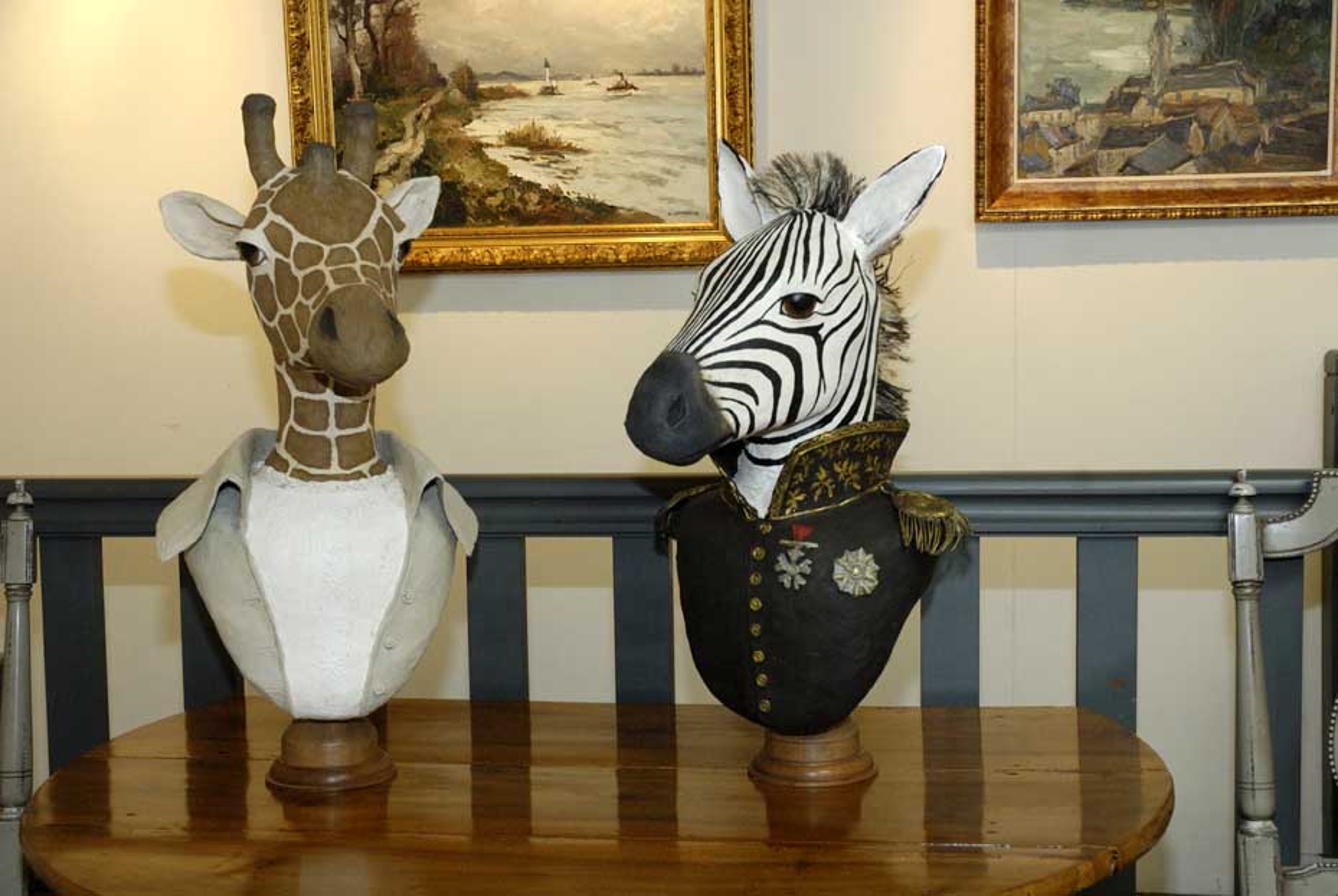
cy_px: 448
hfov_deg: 37.8
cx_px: 669
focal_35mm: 52
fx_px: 1954
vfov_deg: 25.8
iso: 1000
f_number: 7.1
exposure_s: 1/50
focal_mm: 35
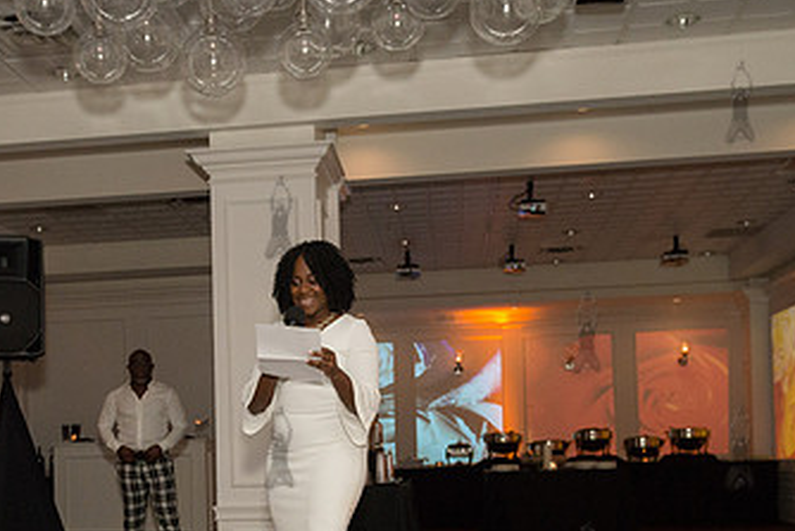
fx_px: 1105
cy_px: 446
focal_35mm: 50
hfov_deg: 39.2
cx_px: 278
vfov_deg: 26.4
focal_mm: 28
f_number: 4
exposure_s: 1/500
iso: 2500
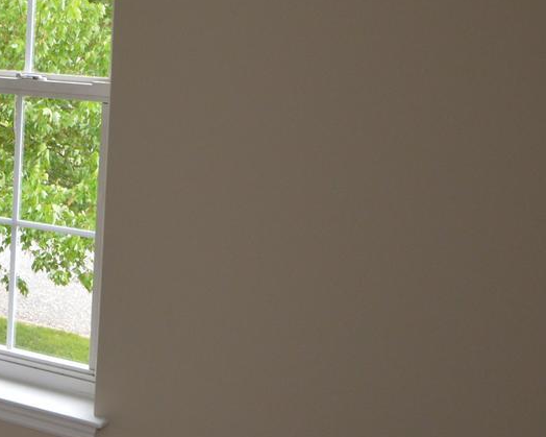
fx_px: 1244
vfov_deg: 19.7
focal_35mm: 77
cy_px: 103
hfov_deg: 18.9
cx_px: -445
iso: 360
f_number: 5.6
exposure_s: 1/125
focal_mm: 14
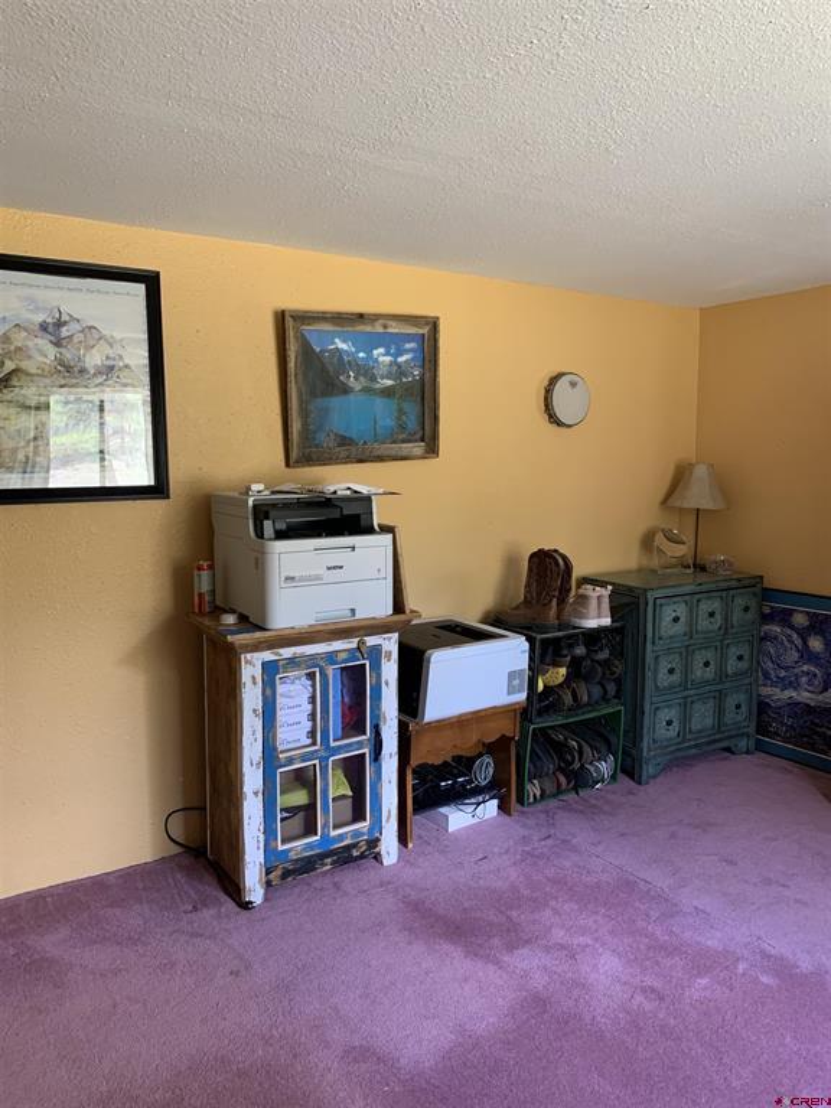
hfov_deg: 53.1
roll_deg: +1.4
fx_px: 832
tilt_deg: -5.0
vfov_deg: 67.3
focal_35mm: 26
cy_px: 554
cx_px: 416
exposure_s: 1/60
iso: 200
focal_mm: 4.25
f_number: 1.8
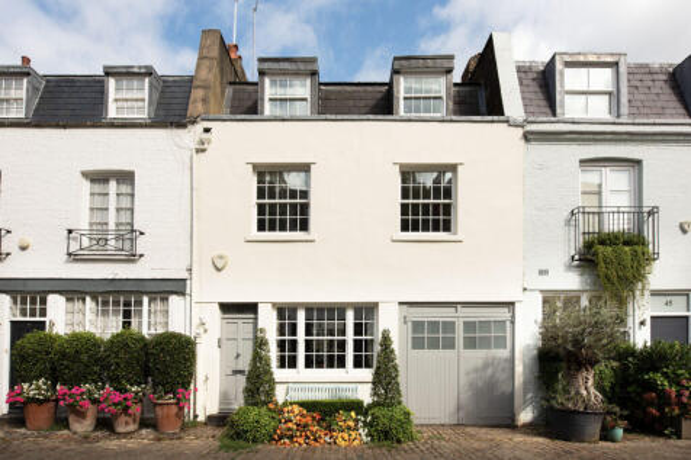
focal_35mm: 18
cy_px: 230
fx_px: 345
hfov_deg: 90.0
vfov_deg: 67.3
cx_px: 346
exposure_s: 1/1000
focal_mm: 18
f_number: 8
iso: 400
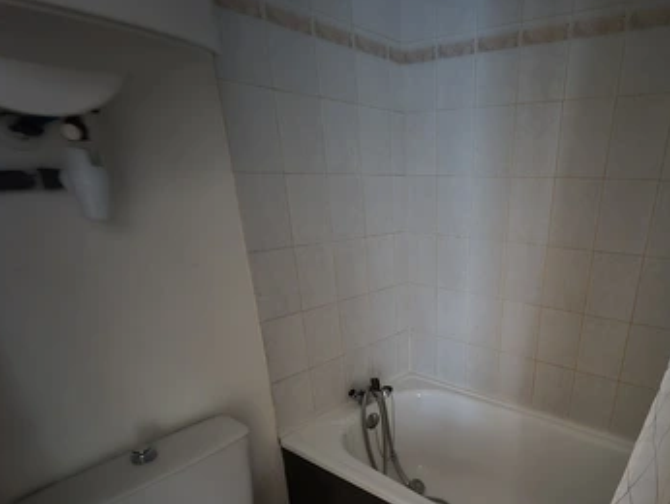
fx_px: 387
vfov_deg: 62.6
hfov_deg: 78.4
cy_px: 372
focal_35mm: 20
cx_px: 460
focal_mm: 2.2
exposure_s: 1/8
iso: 1600
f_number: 2.2
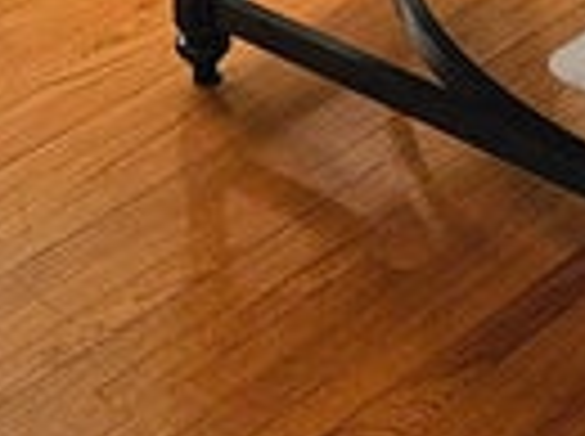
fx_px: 2547
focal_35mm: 151
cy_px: -589
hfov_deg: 13.1
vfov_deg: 8.9
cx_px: 439
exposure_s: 1/172
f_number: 1.7
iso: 400
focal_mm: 6.3
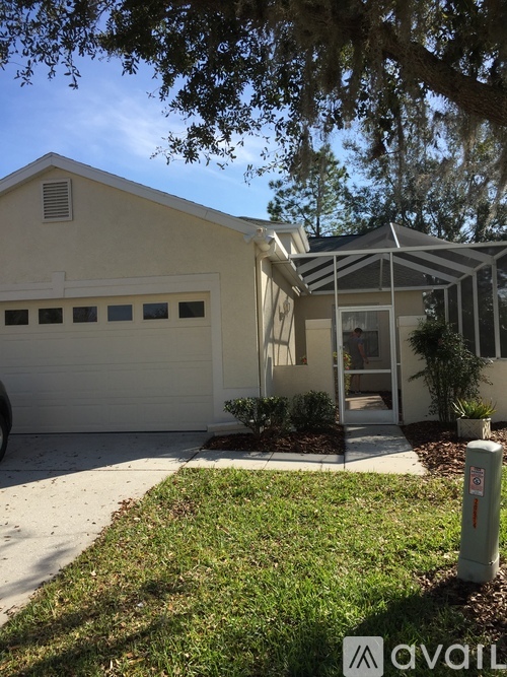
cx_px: 254
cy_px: 338
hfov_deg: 48.2
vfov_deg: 61.7
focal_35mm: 29
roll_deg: +1.1
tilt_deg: +2.7
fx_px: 567
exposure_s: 1/1647
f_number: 2.2
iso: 32
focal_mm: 4.15
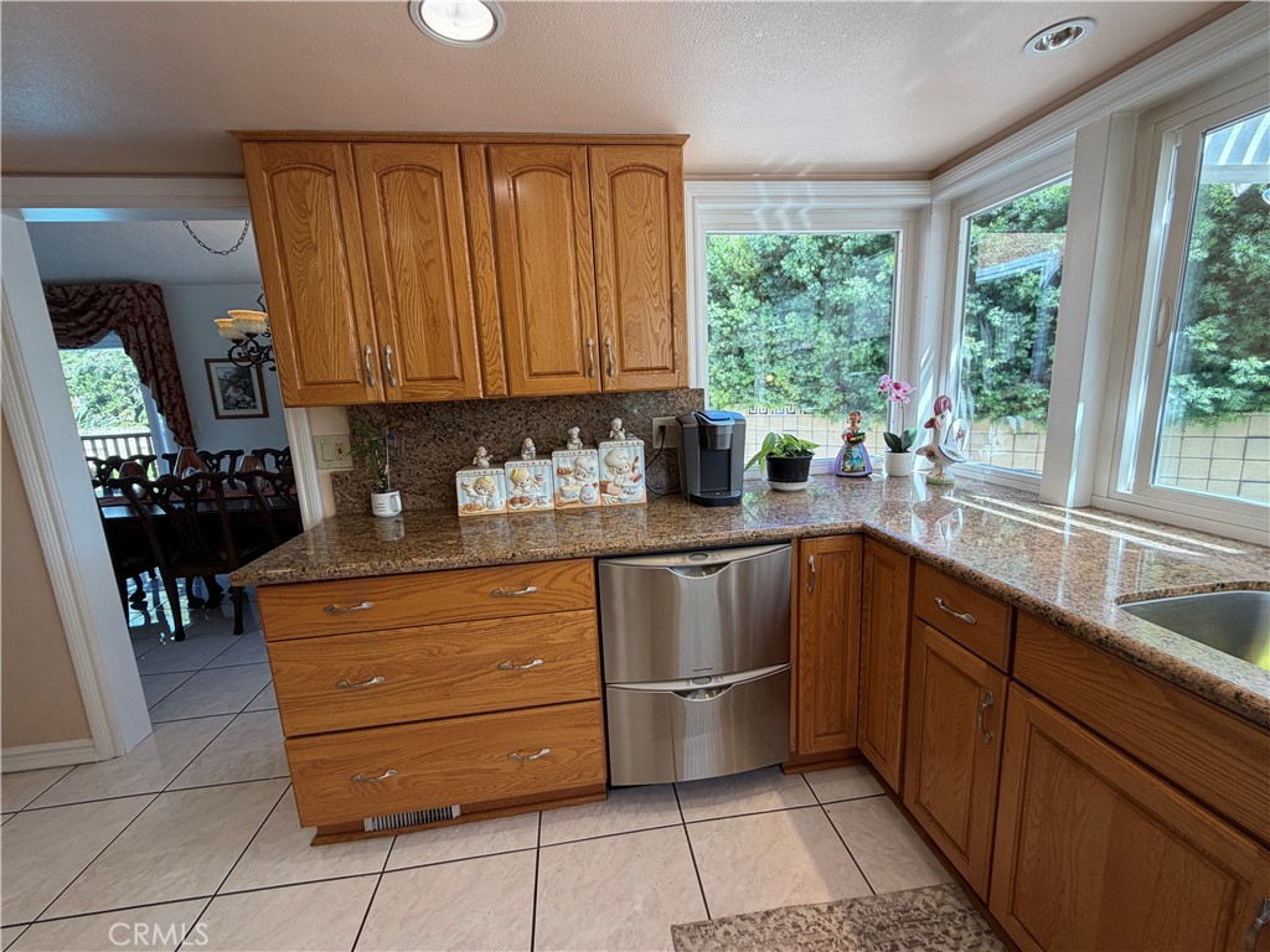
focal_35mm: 14
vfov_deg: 85.7
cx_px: 635
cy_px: 476
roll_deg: +3.0
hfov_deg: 102.1
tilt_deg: -9.7
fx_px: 514
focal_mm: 2.22
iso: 64
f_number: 2.2
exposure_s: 1/120
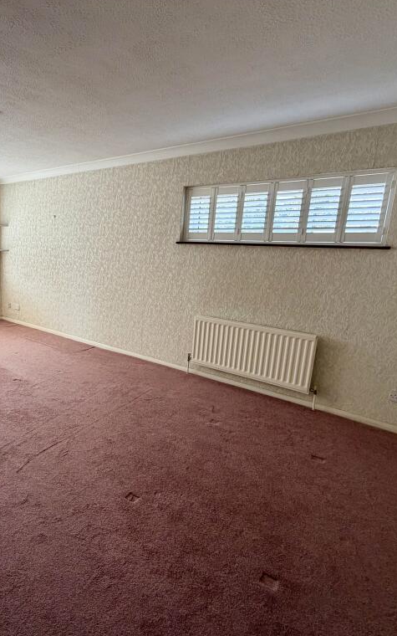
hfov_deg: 57.4
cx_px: 113
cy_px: 315
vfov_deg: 85.1
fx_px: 346
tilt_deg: -11.4
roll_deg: -1.0
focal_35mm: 20
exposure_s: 1/121
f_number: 2.2
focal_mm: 2.22
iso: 100
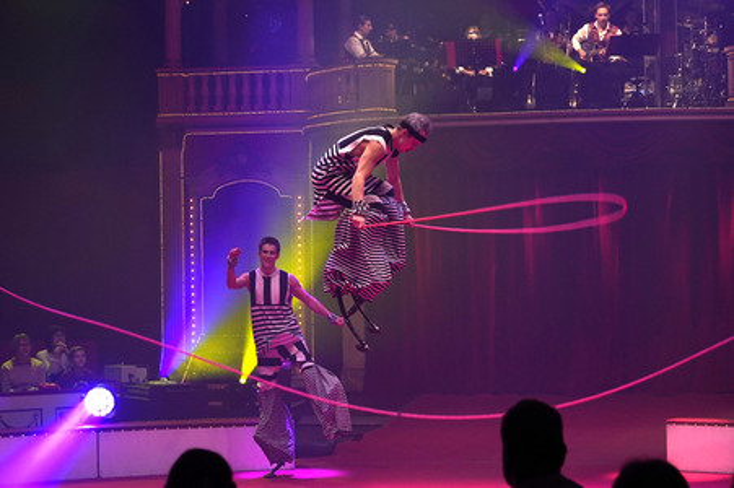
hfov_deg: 38.9
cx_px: 367
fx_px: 1039
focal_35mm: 51
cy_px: 244
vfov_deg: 26.4
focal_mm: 51
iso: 1000
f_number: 3.5
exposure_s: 1/500
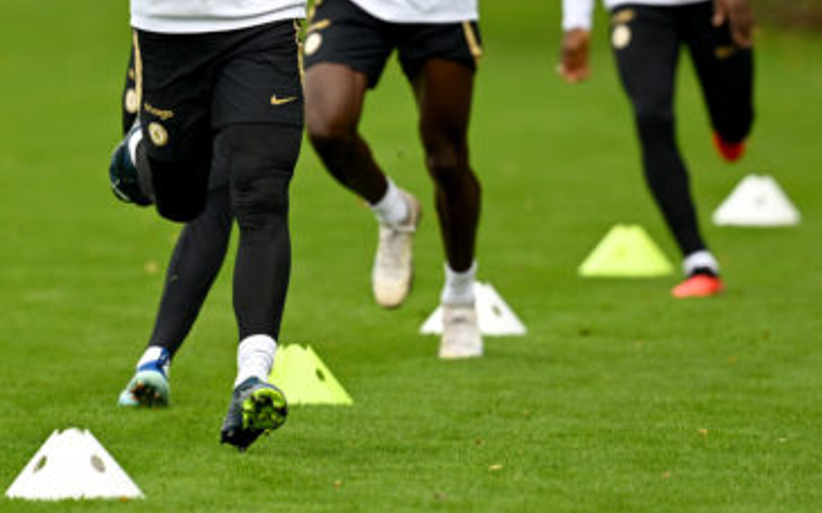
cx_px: 160
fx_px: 18806
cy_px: 36
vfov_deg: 1.6
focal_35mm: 840
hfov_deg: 2.5
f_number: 4
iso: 640
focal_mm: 400
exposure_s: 1/1250
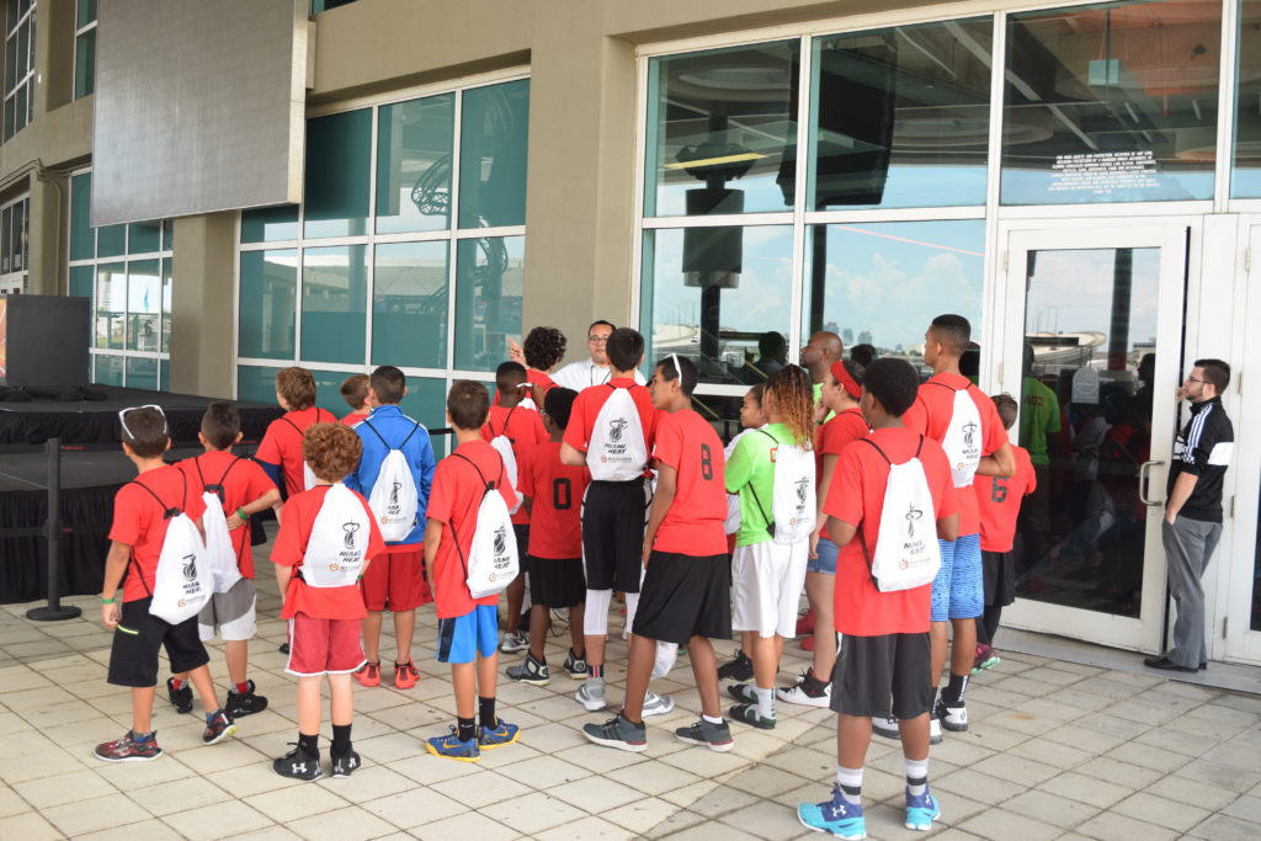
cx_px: 630
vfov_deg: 36.9
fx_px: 1261
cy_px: 420
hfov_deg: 53.1
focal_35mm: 36
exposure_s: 1/200
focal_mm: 24
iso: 400
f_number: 7.1
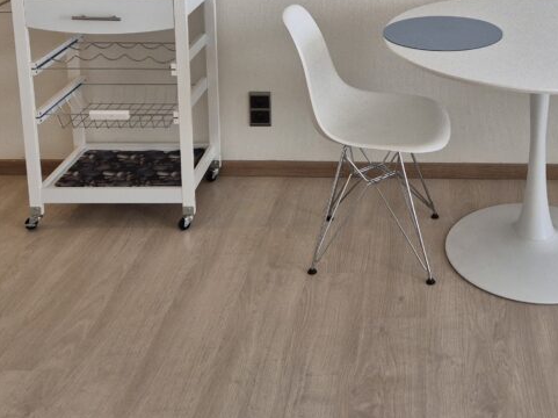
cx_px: 442
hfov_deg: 37.6
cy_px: -24
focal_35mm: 49
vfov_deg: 27.5
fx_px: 789
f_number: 1.8
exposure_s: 1/100
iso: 400
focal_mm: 5.4
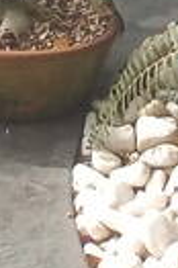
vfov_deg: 8.1
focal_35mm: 165
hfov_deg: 8.3
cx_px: 27
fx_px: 1227
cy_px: -767
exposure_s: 1/281
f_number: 2
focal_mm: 3.54
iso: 112
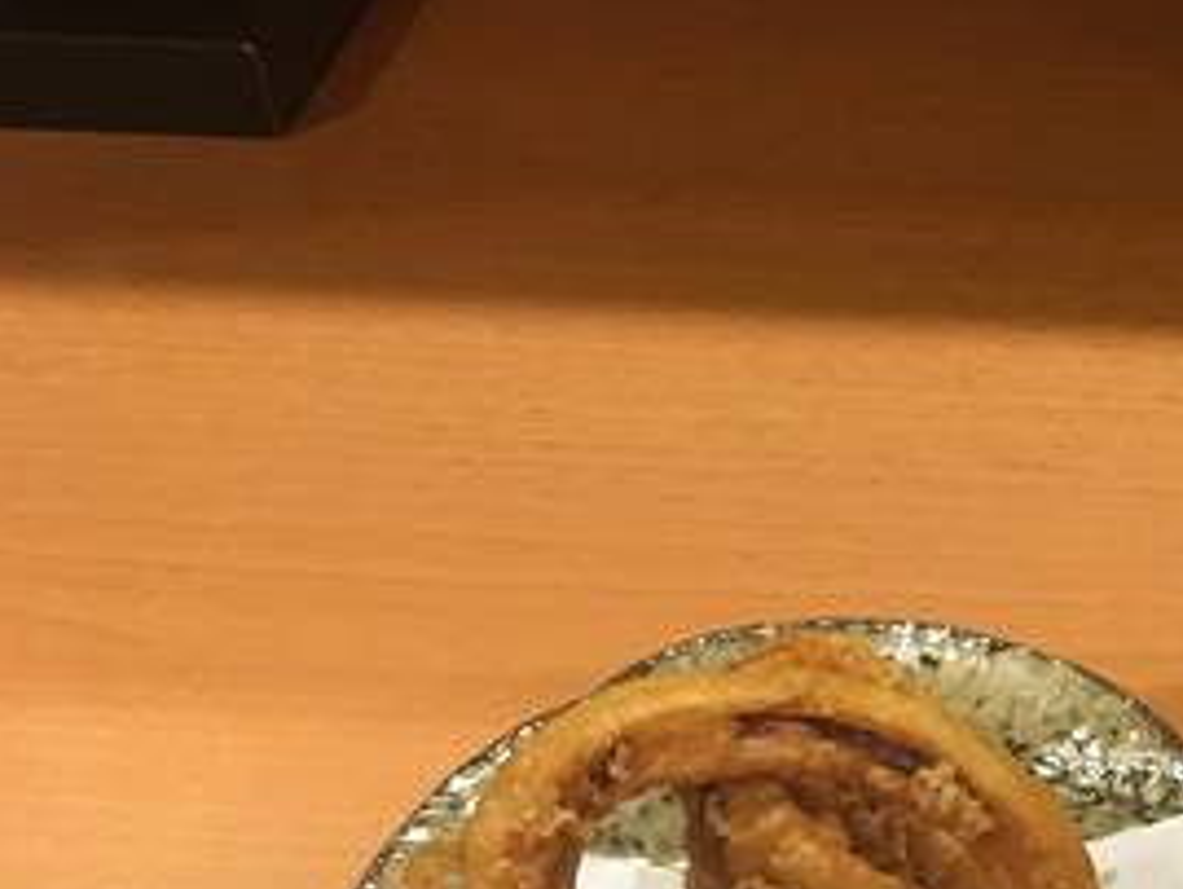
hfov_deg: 25.7
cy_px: 449
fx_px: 2359
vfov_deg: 21.3
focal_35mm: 69
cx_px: 1363
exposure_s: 1/15
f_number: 2.2
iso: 64
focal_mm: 4.15
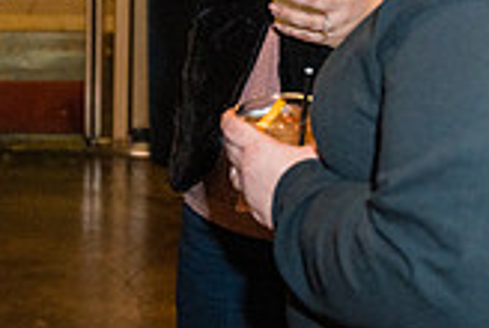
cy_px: -177
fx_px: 1606
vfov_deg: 11.2
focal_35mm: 118
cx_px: 215
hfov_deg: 17.3
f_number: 2.8
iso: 3200
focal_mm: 33.4
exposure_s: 1/125
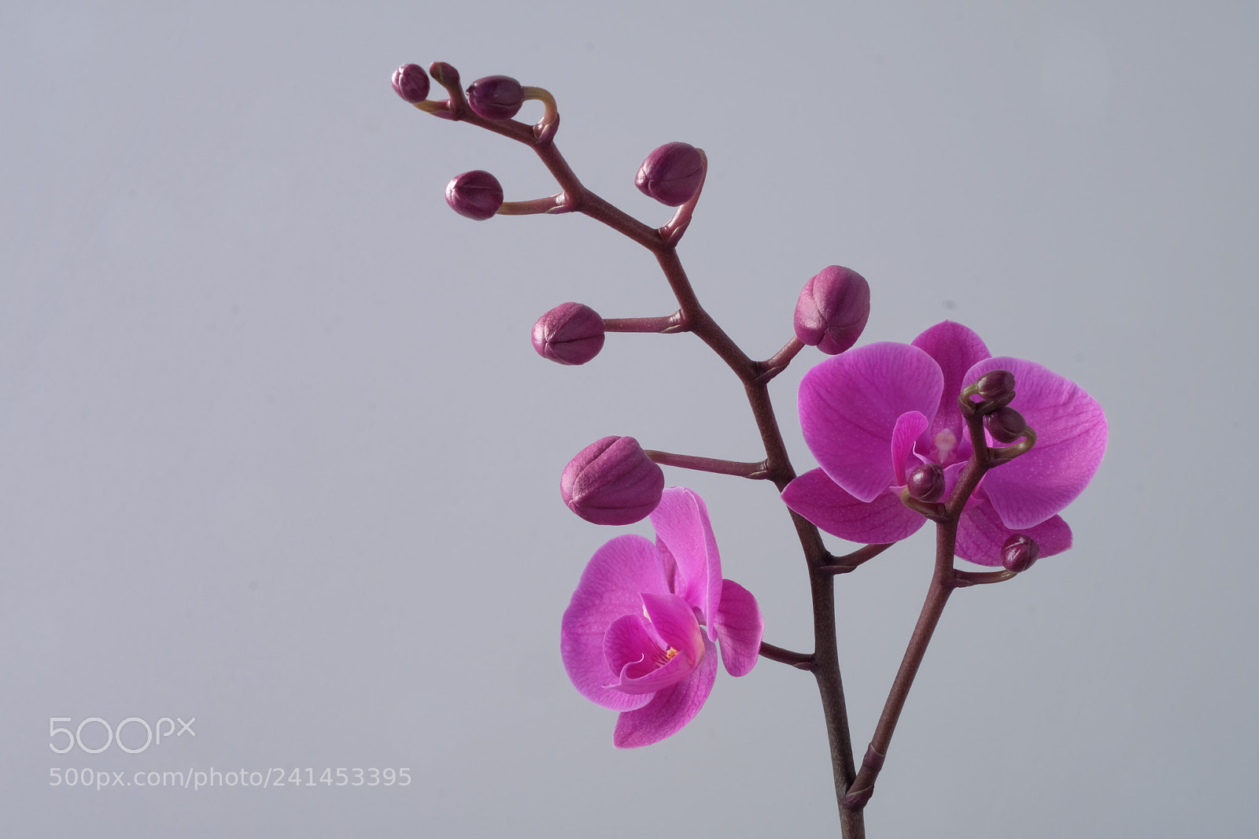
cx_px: 630
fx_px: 1713
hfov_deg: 40.4
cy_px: 420
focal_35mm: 49
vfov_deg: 27.5
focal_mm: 32.5
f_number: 22
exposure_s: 13
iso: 200
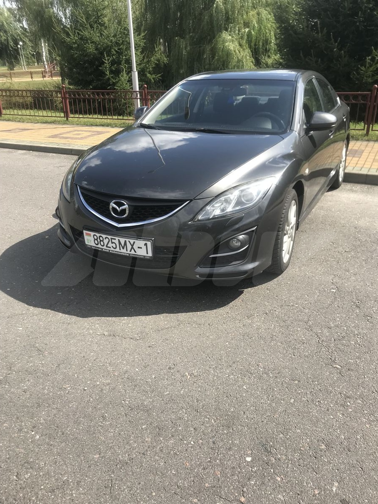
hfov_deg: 49.7
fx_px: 408
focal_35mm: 28
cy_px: 252
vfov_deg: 63.4
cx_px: 189
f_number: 1.8
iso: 20
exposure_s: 1/1227
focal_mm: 3.99
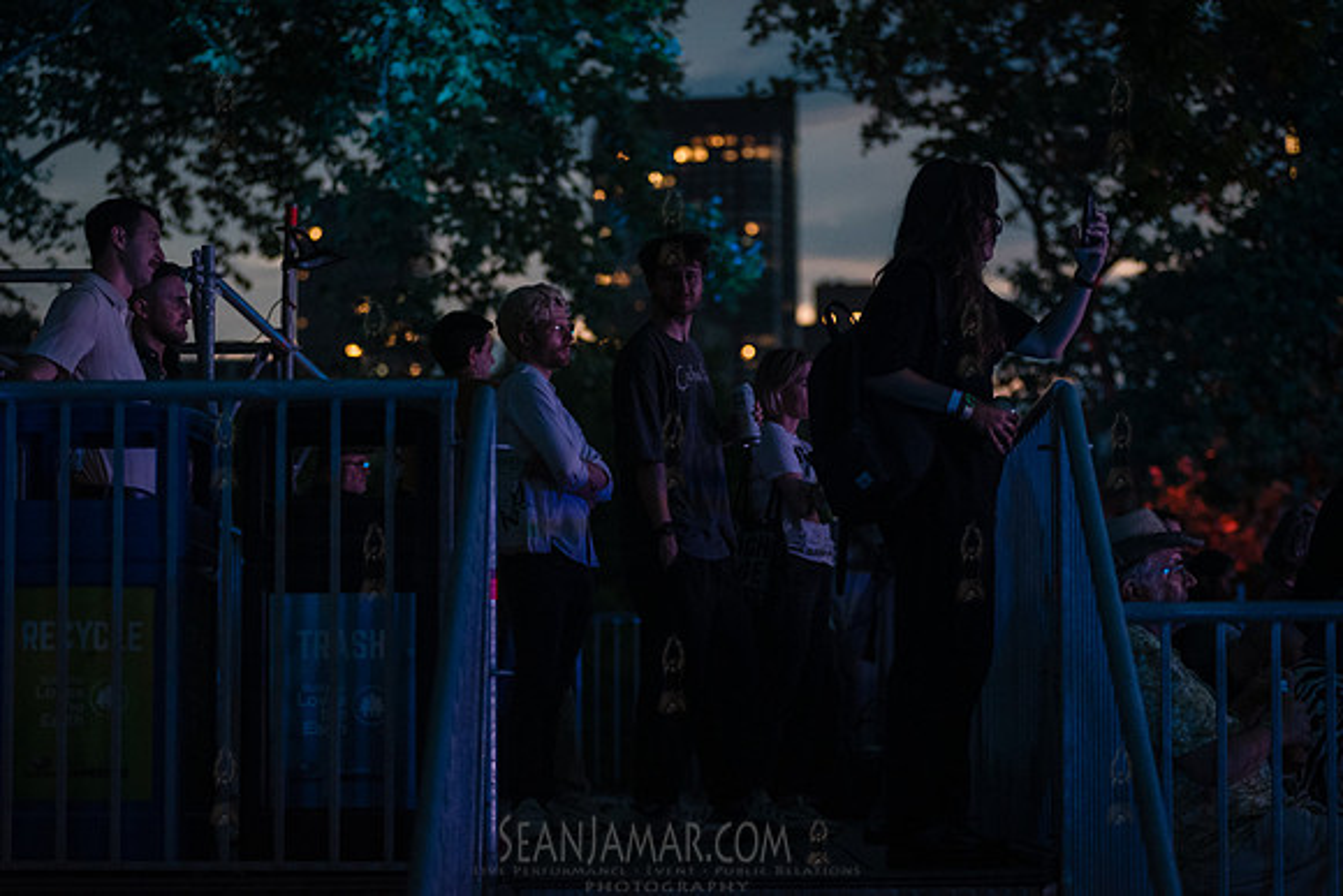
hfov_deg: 18.8
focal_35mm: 109
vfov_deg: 12.6
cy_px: 448
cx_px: 658
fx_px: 4056
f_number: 2.8
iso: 5000
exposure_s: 1/160
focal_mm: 105
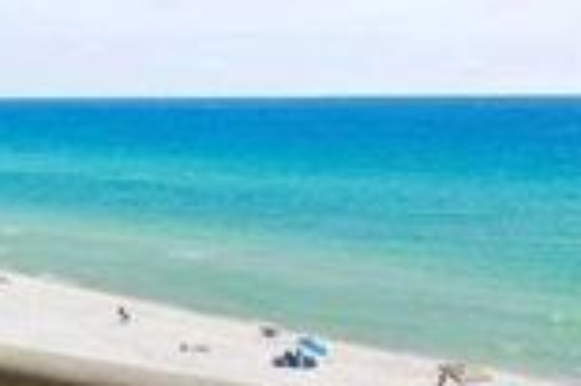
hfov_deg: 18.7
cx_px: 289
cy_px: 77
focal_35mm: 109
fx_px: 1762
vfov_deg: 12.4
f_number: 8
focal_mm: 11
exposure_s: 1/200
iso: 100
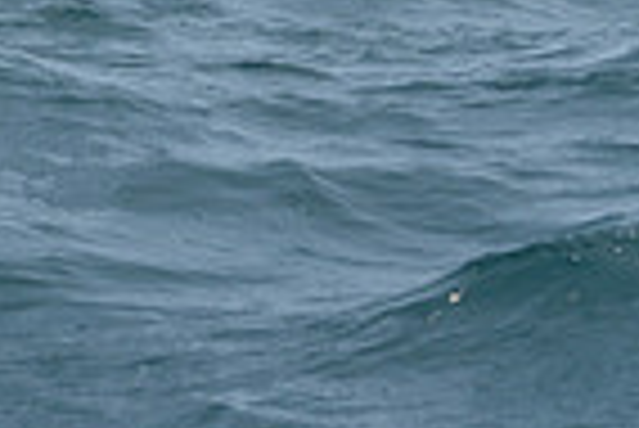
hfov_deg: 7.1
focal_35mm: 286
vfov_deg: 4.6
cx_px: -146
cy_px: -829
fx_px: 5082
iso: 250
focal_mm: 70
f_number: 10
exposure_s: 1/800
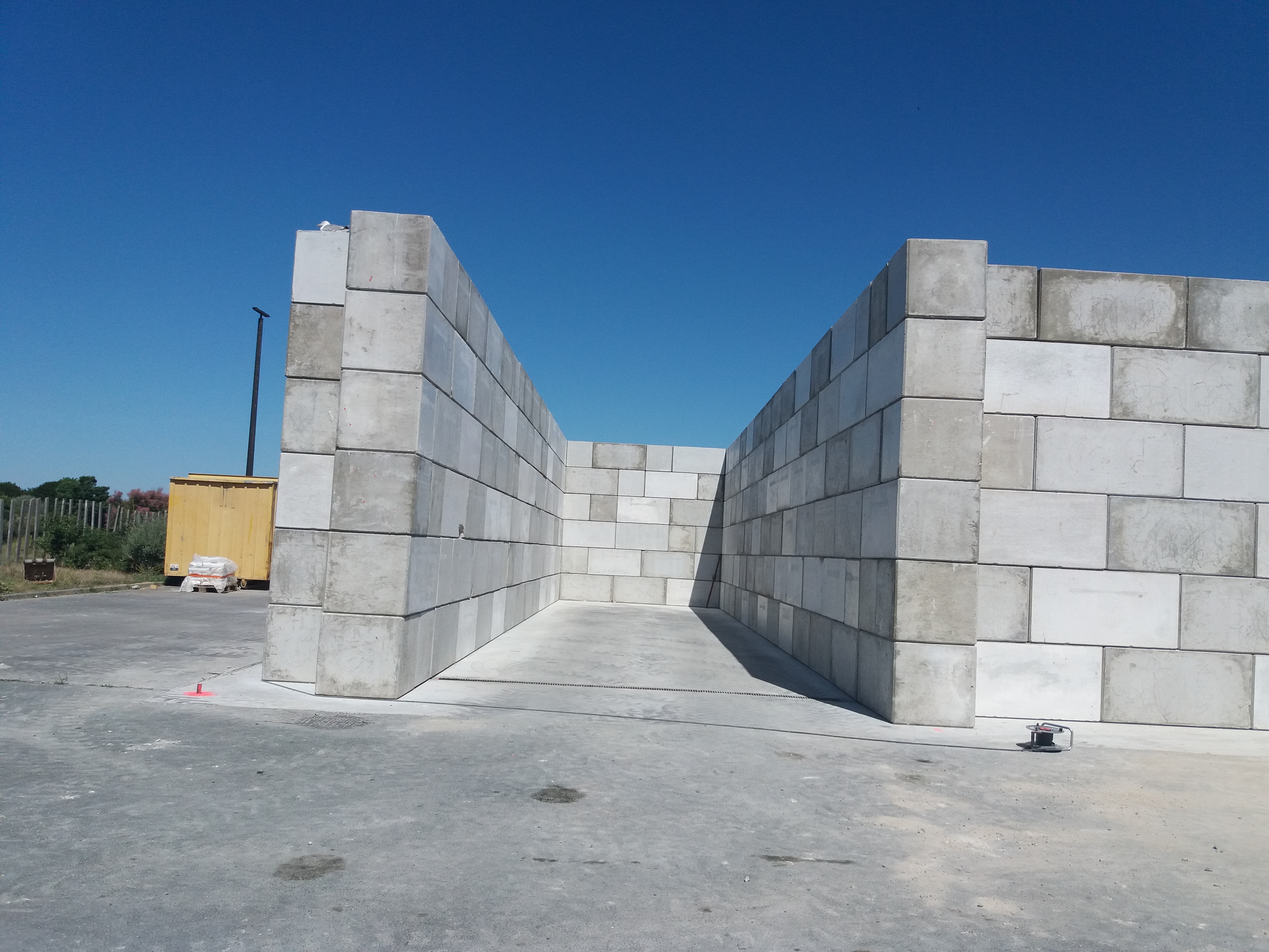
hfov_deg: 63.4
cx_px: 634
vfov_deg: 49.7
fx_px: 1026
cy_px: 476
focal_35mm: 28
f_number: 1.9
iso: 64
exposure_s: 1/3022
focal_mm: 3.7
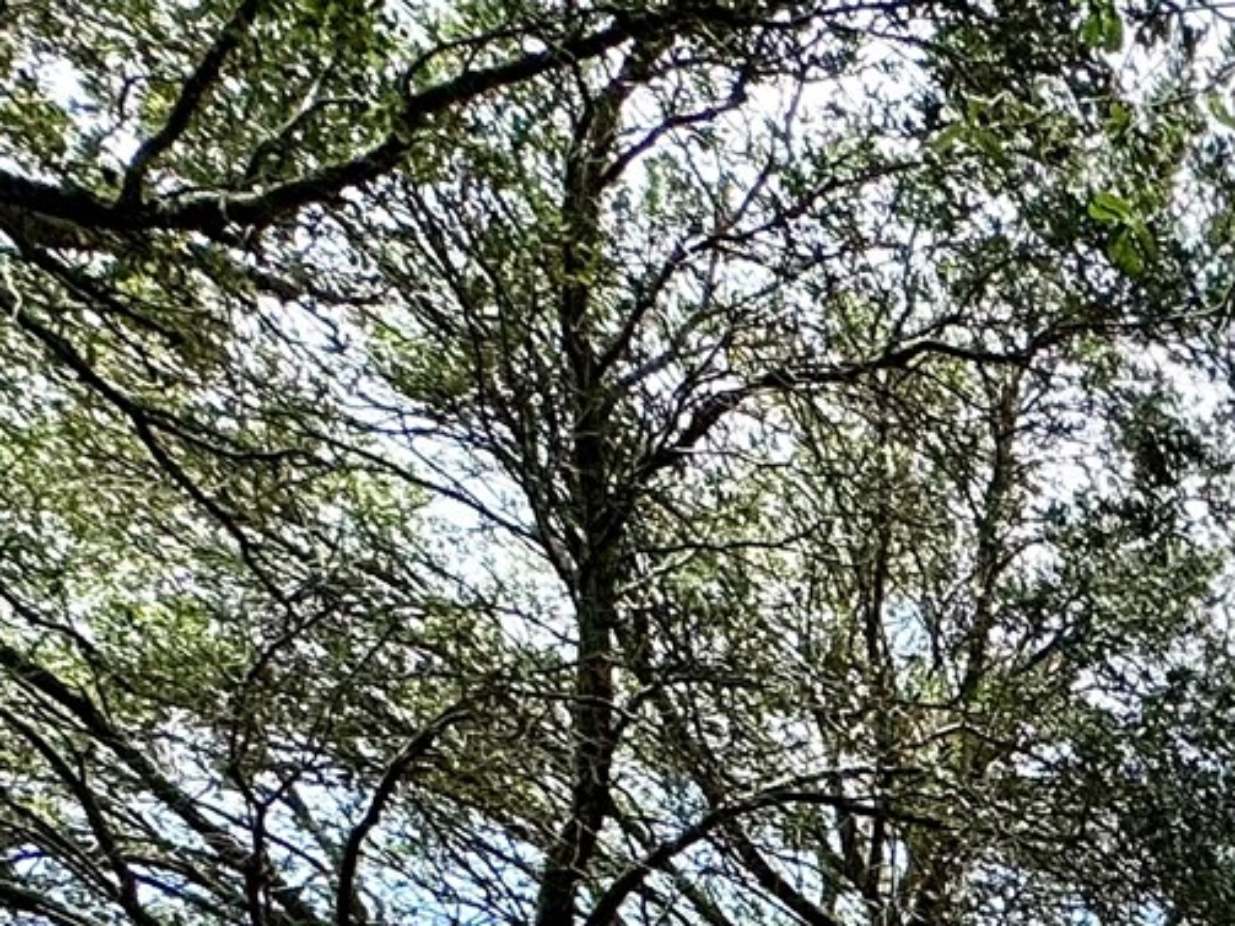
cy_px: 1854
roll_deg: -0.7
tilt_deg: +1.2
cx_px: 2134
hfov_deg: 22.5
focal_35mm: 57
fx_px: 2033
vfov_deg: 17.8
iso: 50
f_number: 2.2
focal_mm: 2.22
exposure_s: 1/1477
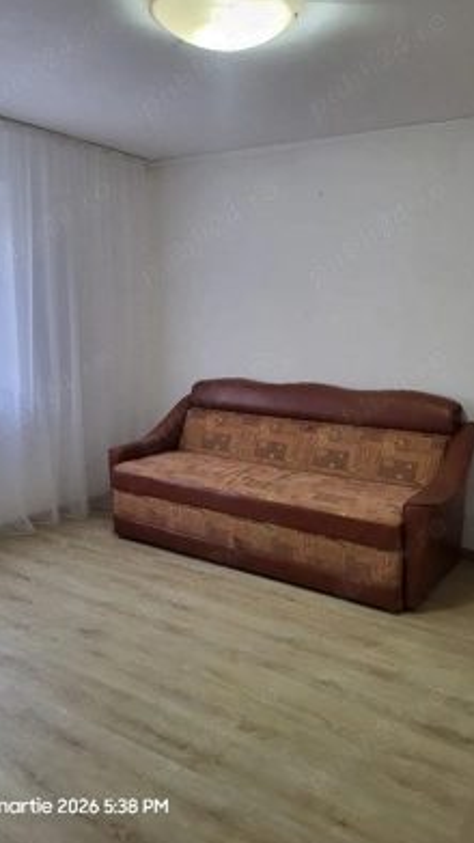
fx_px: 648
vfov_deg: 66.1
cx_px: 252
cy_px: 427
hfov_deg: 40.2
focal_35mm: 29
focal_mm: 5.4
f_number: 1.8
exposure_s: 1/101
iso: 320
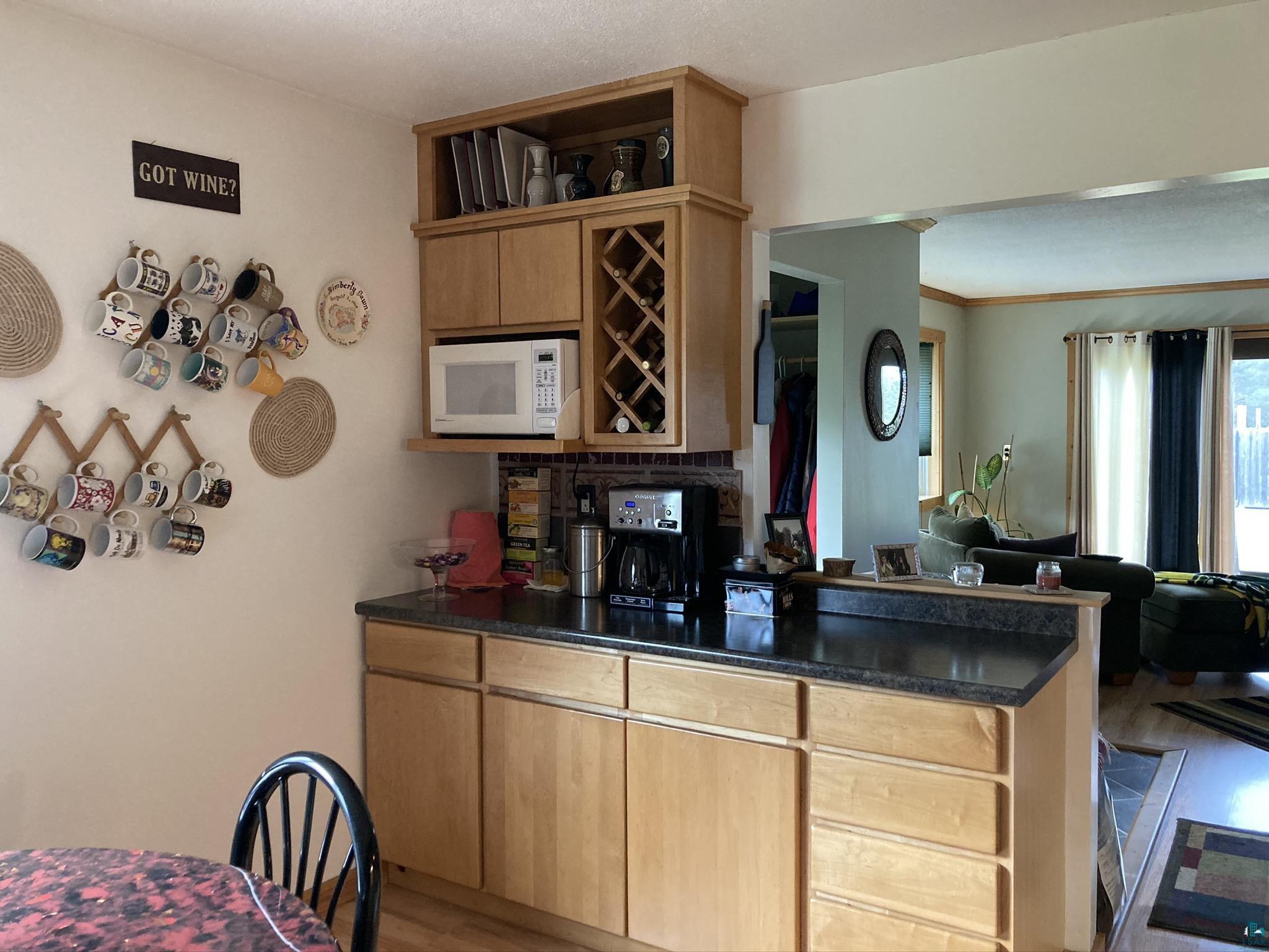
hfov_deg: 63.4
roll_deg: -0.3
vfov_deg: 49.7
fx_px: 1026
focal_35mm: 28
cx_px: 634
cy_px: 476
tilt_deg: -1.7
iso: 250
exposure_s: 1/40
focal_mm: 3.99
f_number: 1.8
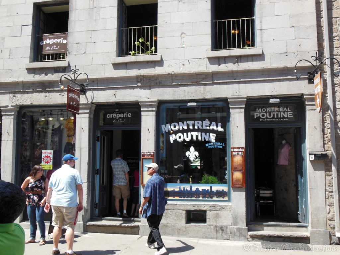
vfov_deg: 37.7
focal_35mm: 38
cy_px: 128
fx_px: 373
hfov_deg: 49.0
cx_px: 170
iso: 125
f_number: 3.6
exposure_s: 1/500
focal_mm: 6.8
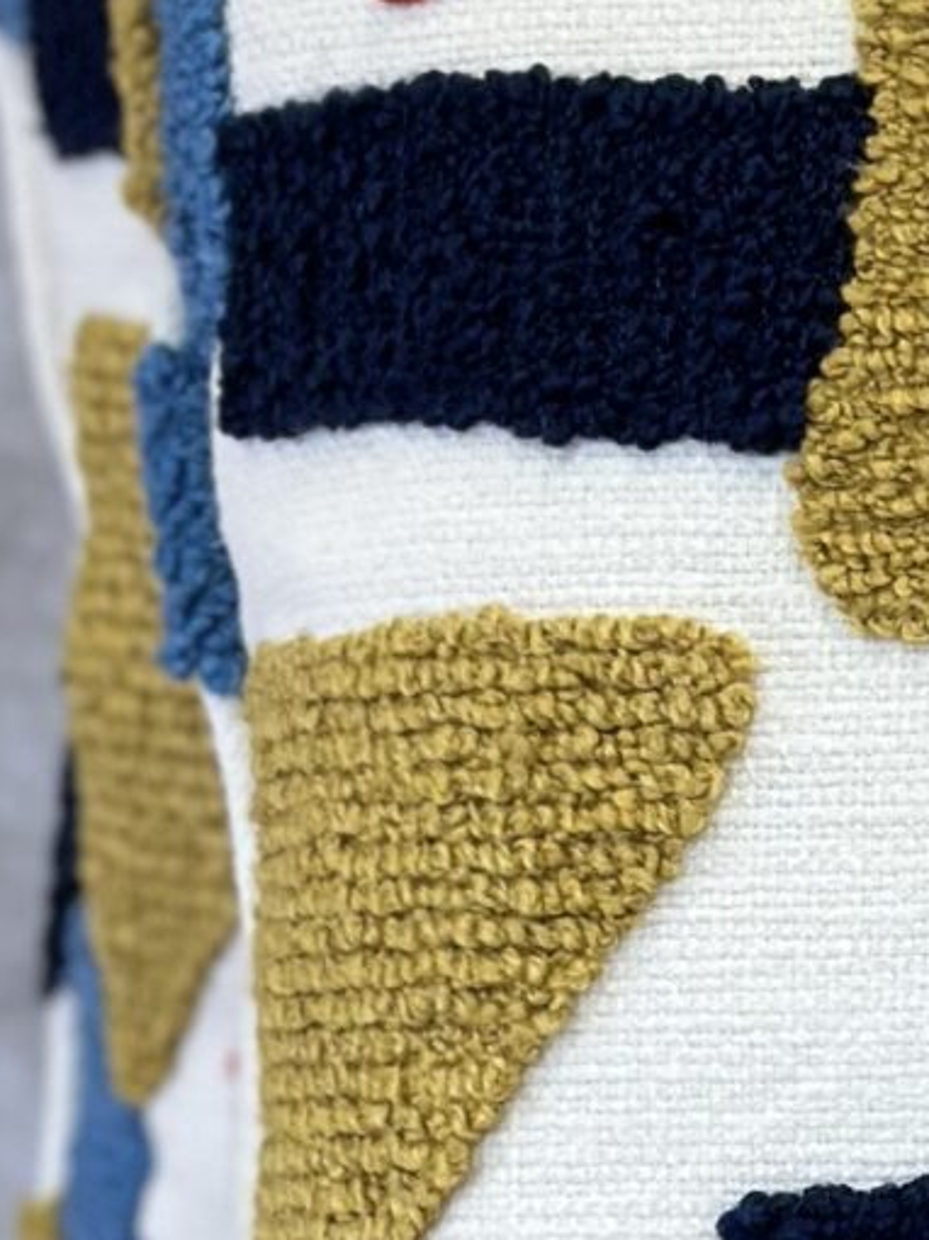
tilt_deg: -15.5
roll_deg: +0.8
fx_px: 8631
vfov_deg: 8.2
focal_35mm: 241
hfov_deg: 6.0
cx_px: 1941
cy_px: 968
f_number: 1.78
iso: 64
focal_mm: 6.86
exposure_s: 1/148
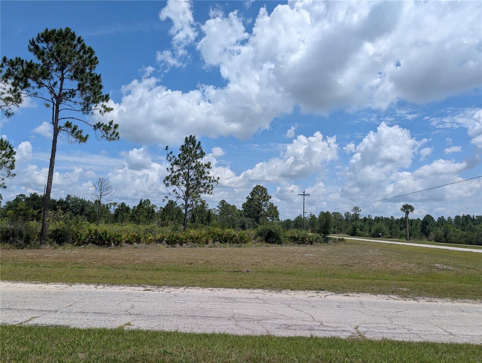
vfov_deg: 56.9
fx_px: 335
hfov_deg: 71.5
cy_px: 182
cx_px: 241
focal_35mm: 24
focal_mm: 6.9
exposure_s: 1/1984
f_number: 1.68
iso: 22
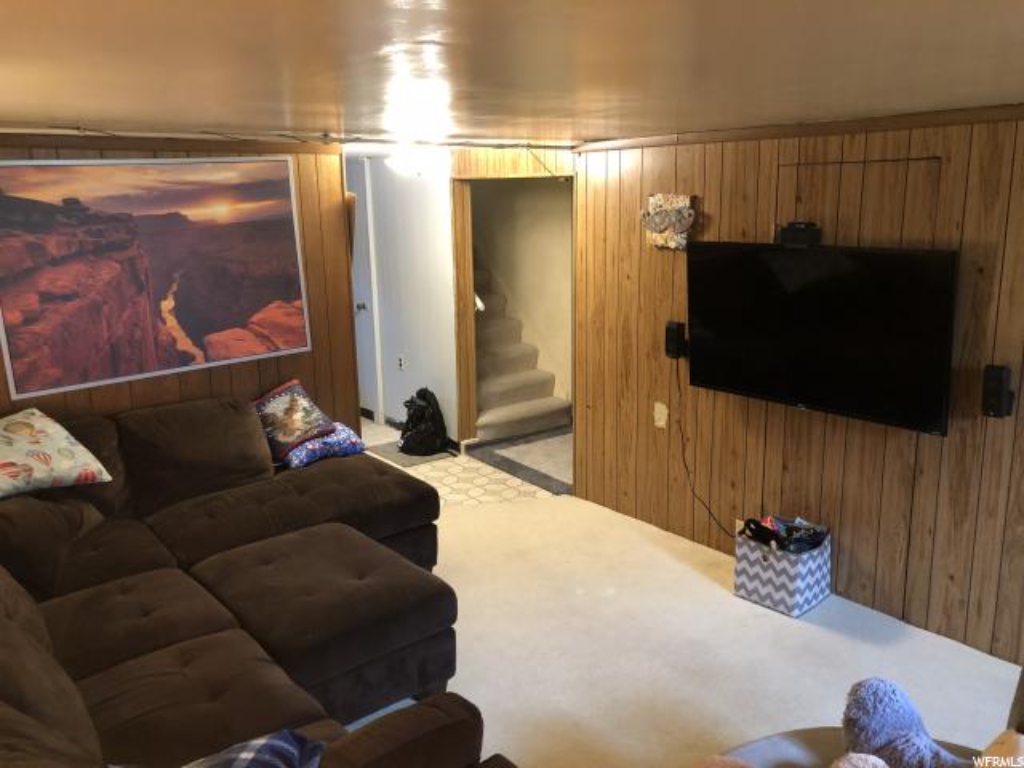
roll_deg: +0.5
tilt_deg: -12.0
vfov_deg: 49.7
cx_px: 512
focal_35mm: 28
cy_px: 384
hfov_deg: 63.4
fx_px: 828
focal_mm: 3.99
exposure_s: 1/12
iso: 100
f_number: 1.8
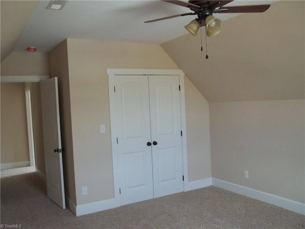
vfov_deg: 42.9
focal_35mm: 33
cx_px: 152
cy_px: 114
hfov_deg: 55.4
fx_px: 291
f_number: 3.3
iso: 160
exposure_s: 1/40
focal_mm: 5.9
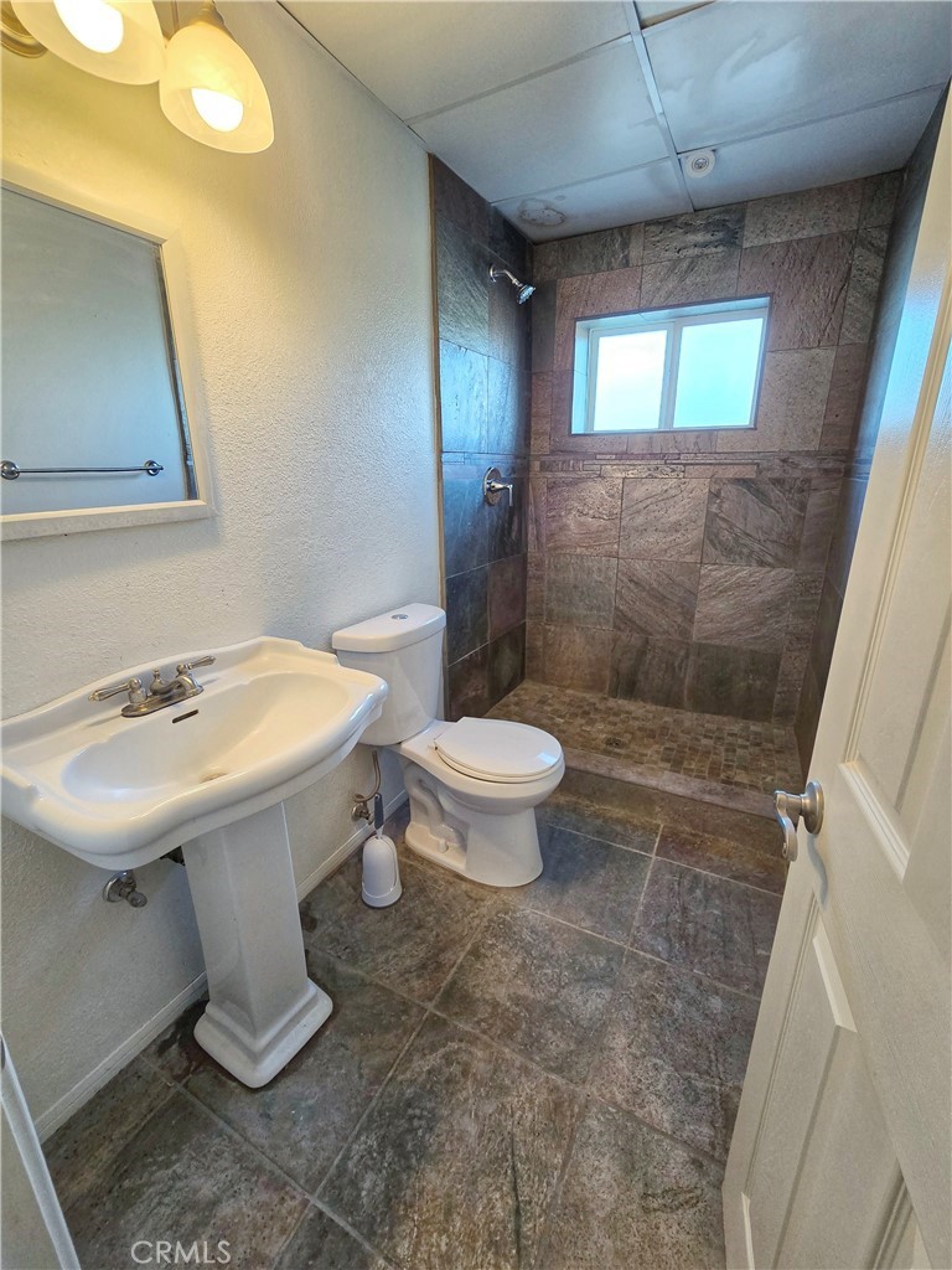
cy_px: 635
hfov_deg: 89.9
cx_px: 476
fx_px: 477
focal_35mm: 13
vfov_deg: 106.2
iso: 200
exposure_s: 1/60
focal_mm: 2.2
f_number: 2.2
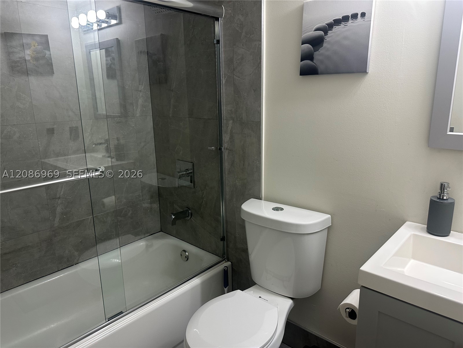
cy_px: 174
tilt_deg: -13.7
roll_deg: +1.3
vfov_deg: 56.8
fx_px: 321
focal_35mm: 24
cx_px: 232
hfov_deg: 71.6
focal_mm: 6.86
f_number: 1.78
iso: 160
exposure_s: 1/120
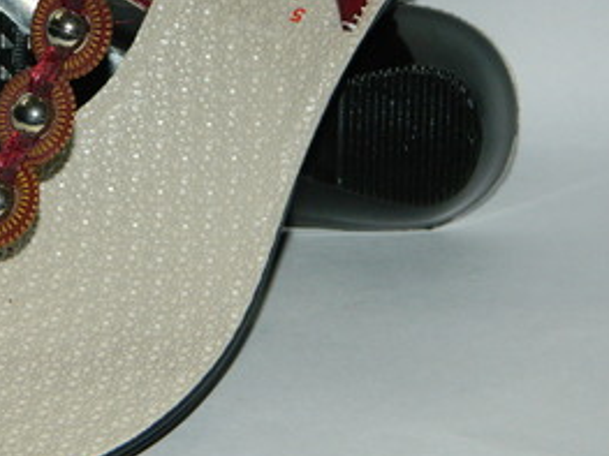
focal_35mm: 133
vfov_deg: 11.1
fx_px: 2339
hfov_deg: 14.7
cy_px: 110
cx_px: 83
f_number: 4
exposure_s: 1/50
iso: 200
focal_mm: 12.6
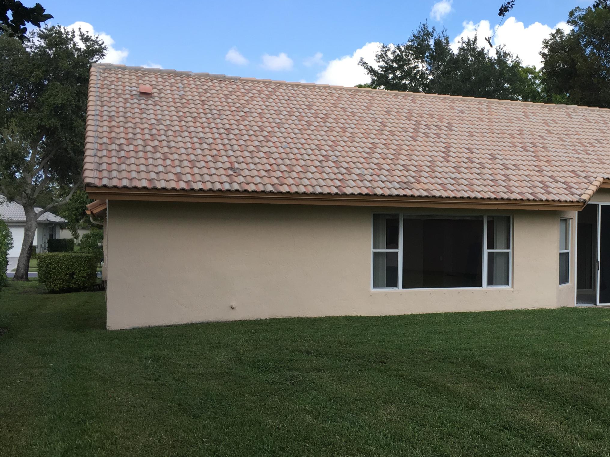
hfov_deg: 42.7
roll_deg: -0.2
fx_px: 758
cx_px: 447
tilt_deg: -1.0
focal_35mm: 43
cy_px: 239
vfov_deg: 33.6
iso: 32
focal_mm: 4.15
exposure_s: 1/1012
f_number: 2.2
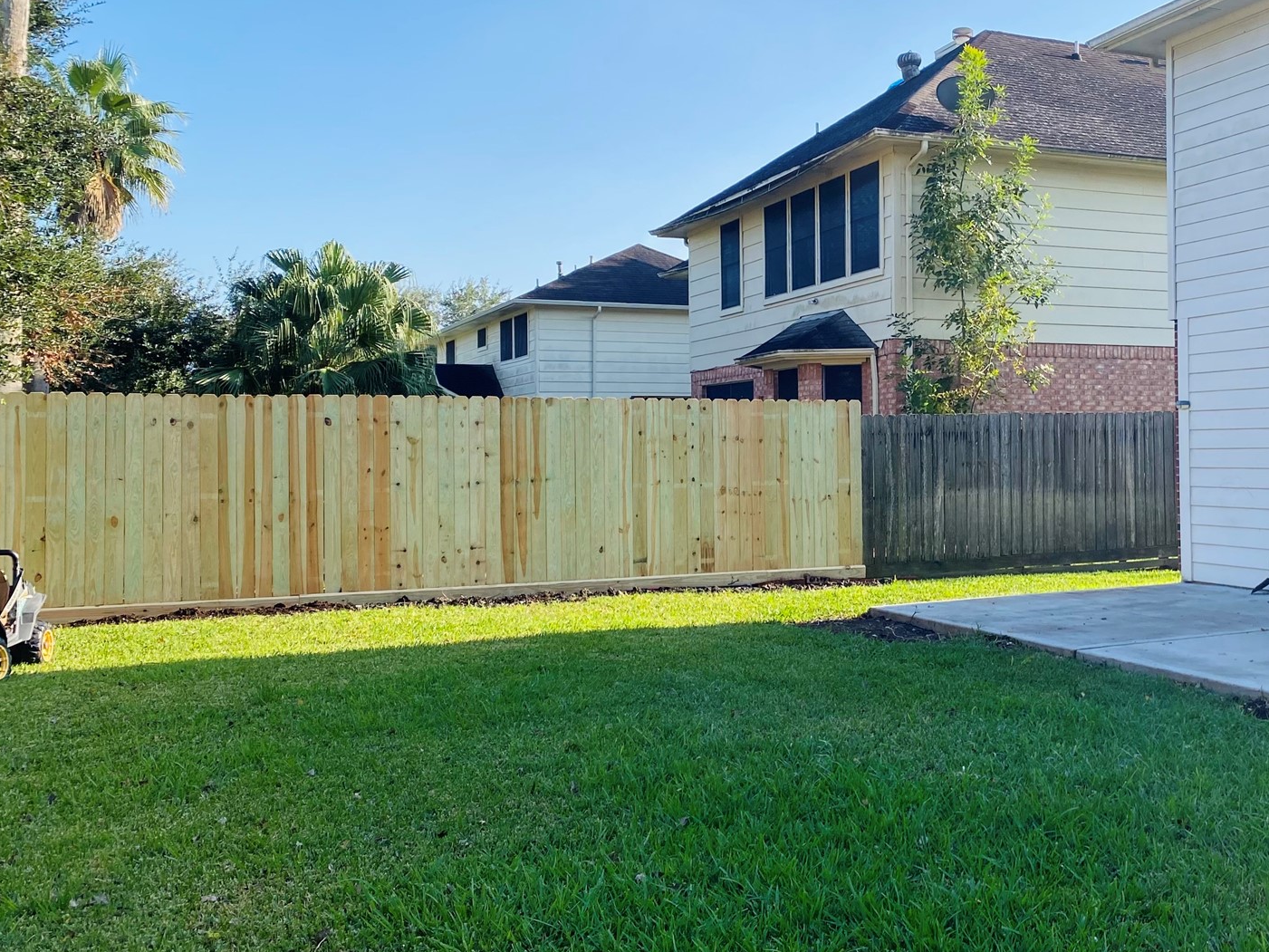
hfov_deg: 47.9
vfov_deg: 37.7
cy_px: 434
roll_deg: +0.2
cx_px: 882
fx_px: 1393
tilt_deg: +1.5
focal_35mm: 38
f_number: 1.8
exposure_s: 1/1258
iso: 32
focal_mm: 4.25
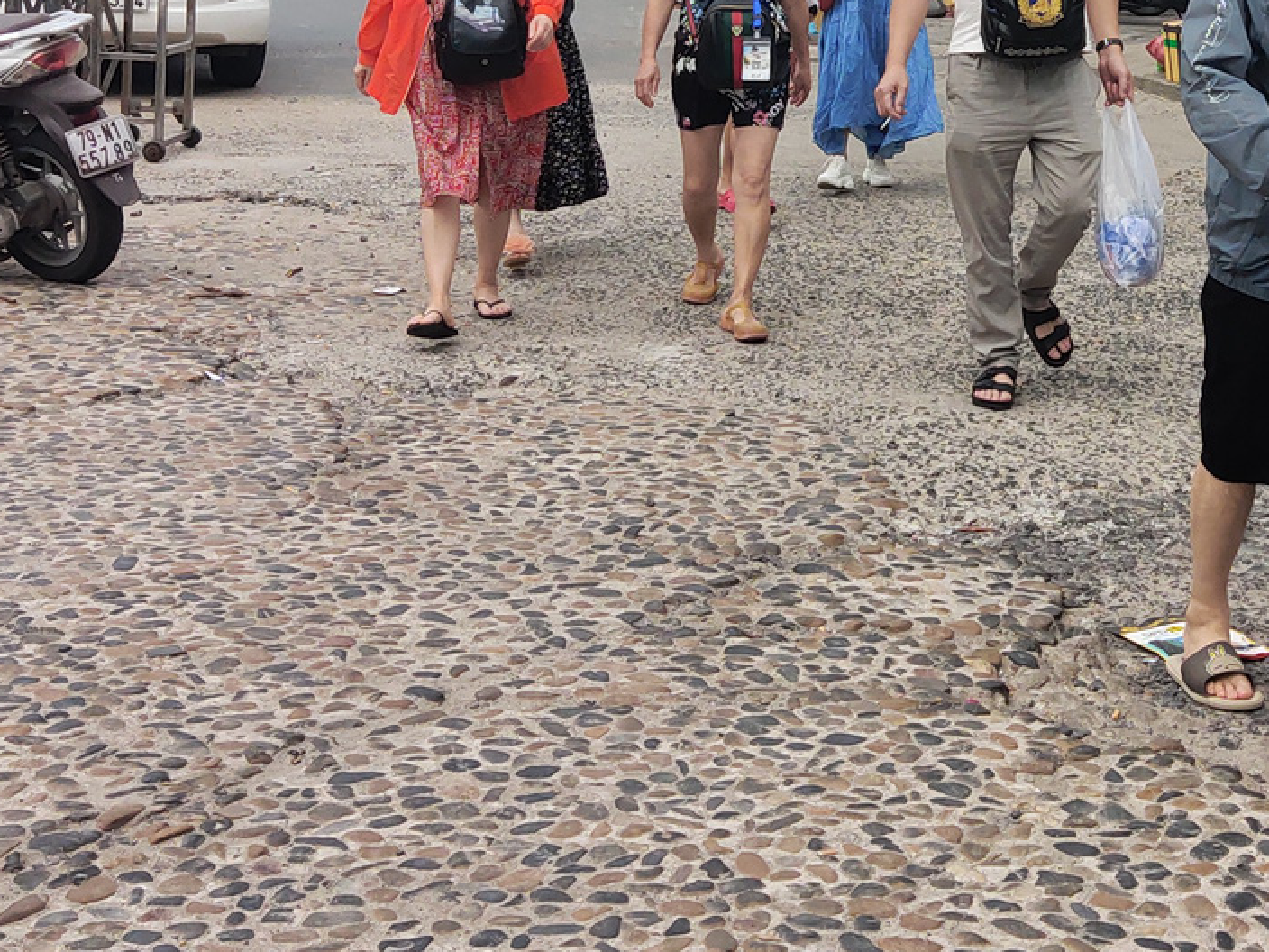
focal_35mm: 71
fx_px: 2603
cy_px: -58
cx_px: 1042
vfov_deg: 19.9
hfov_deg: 26.8
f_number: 1.7
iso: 50
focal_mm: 4.71
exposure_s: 1/5000
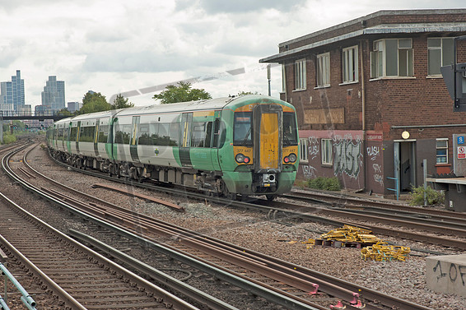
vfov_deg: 16.2
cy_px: 152
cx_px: 228
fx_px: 1094
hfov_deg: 24.1
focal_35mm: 85
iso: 200
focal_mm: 55
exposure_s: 1/200
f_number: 7.1
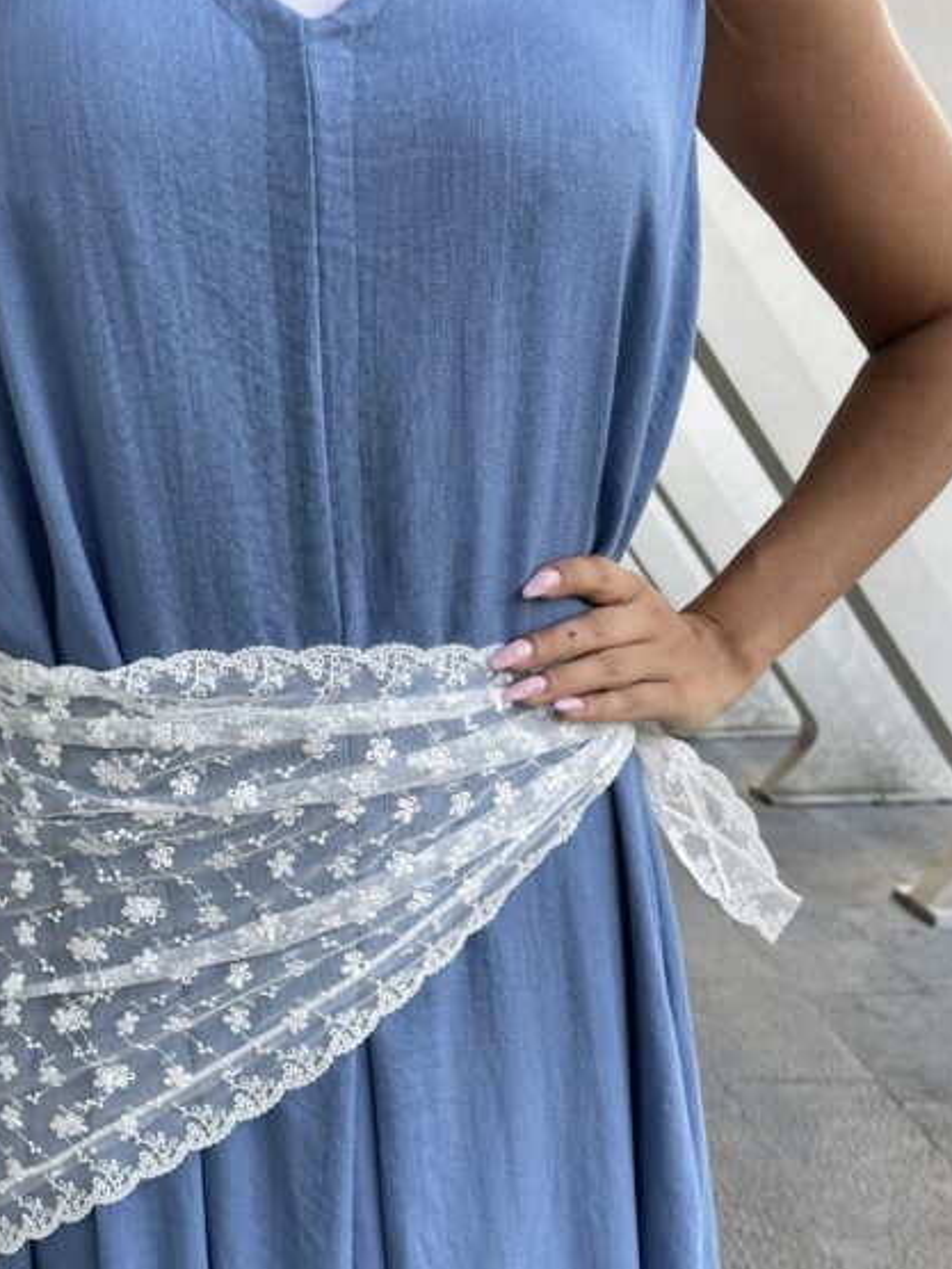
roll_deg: +1.6
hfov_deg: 39.6
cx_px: 404
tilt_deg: -17.1
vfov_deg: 49.9
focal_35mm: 36
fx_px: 1320
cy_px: 904
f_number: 1.6
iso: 40
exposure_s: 1/121
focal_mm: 5.1
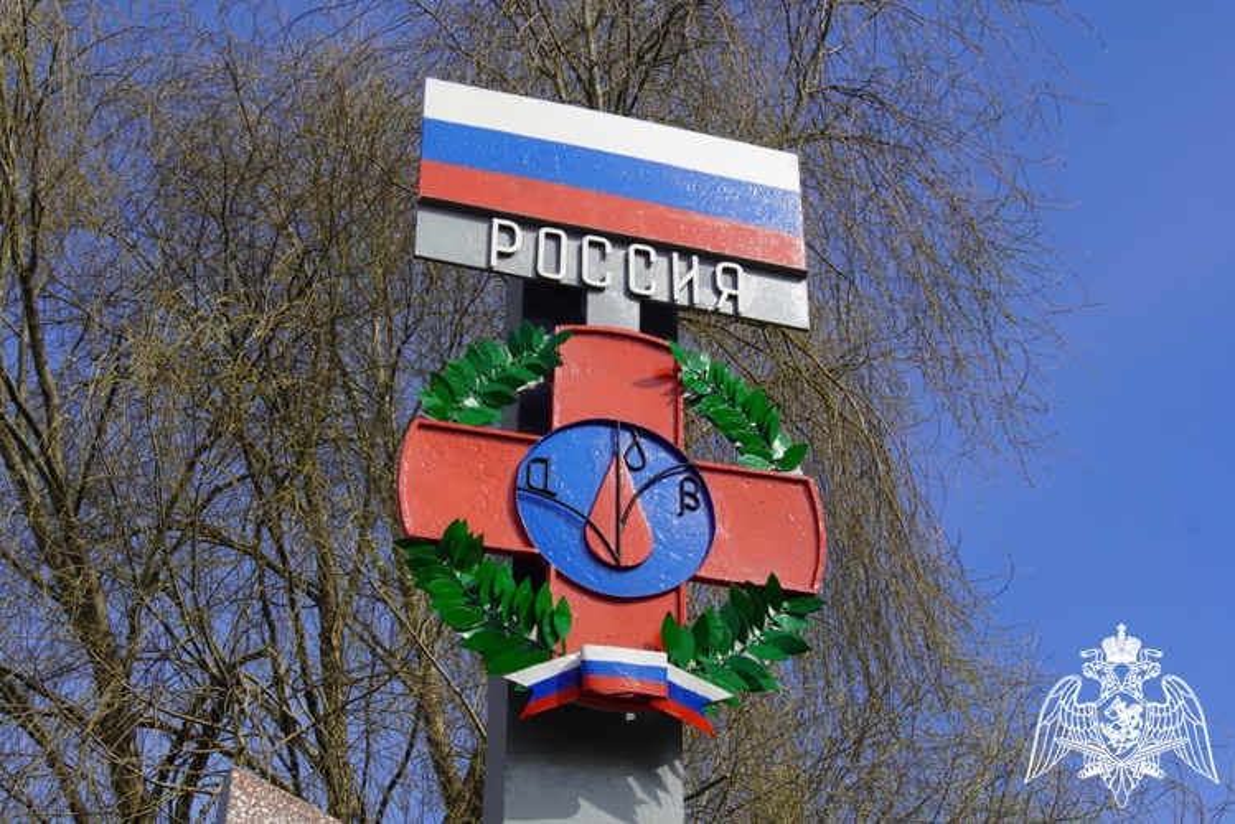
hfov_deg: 31.2
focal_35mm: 64
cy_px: 412
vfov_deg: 21.1
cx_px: 618
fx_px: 2213
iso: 100
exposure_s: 1/160
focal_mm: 43
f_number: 11
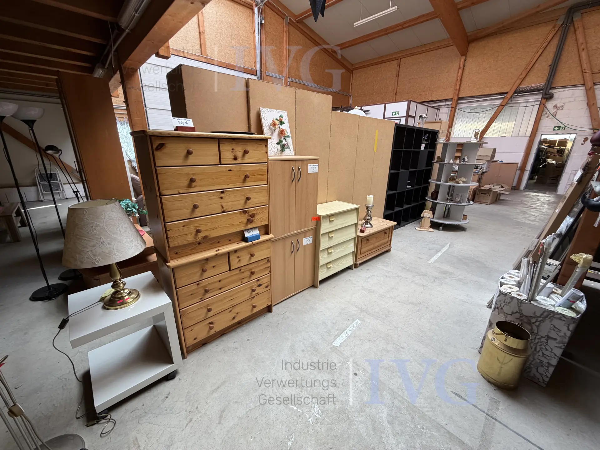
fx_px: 243
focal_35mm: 14
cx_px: 300
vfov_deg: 85.7
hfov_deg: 102.1
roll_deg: +0.1
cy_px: 225
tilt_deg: -17.0
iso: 160
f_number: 2.2
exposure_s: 1/121
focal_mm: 2.22
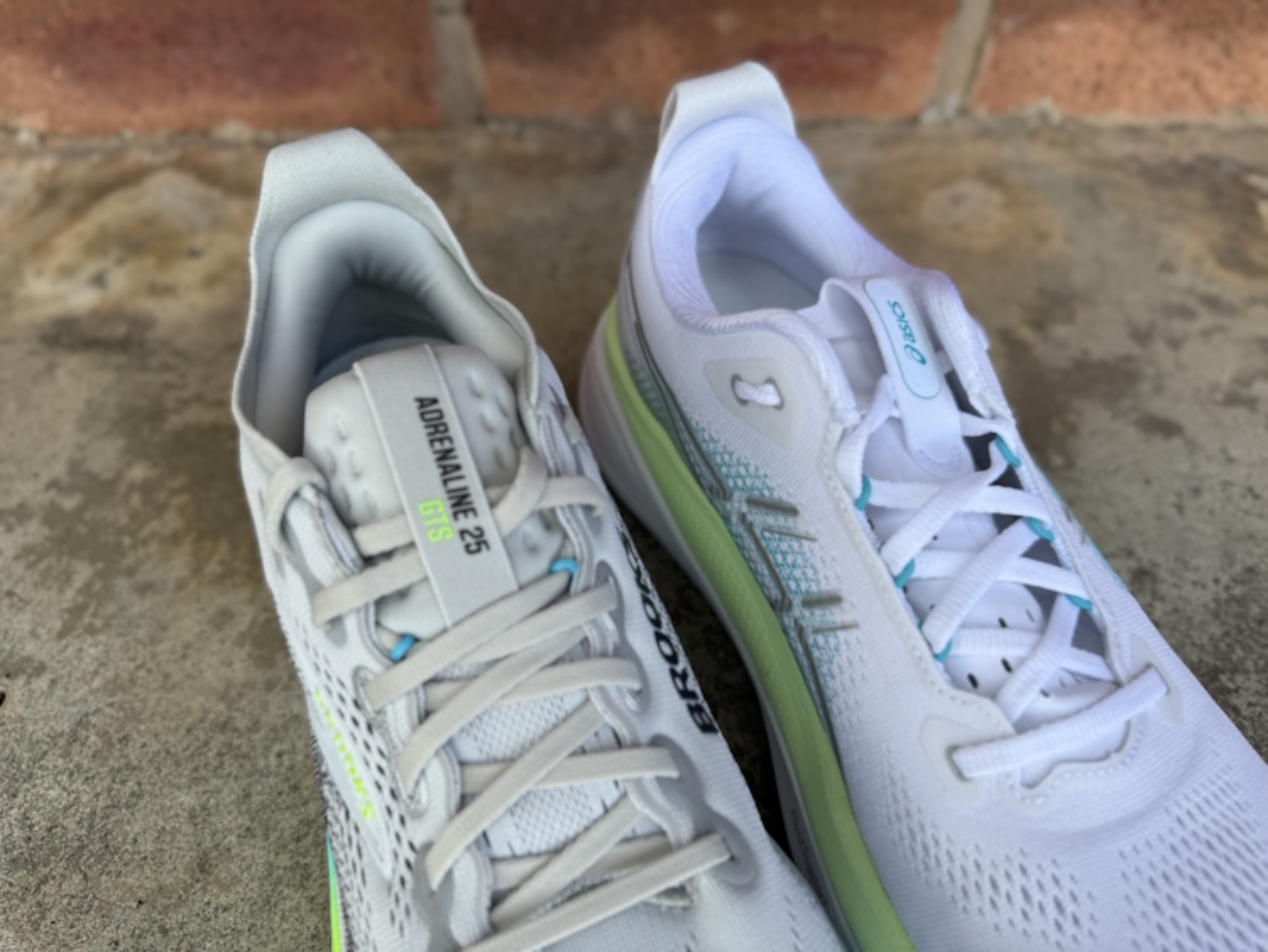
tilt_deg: -49.1
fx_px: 879
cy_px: 476
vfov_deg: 56.8
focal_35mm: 24
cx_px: 634
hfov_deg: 71.6
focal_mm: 6.76
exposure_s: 1/931
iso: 80
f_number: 1.78
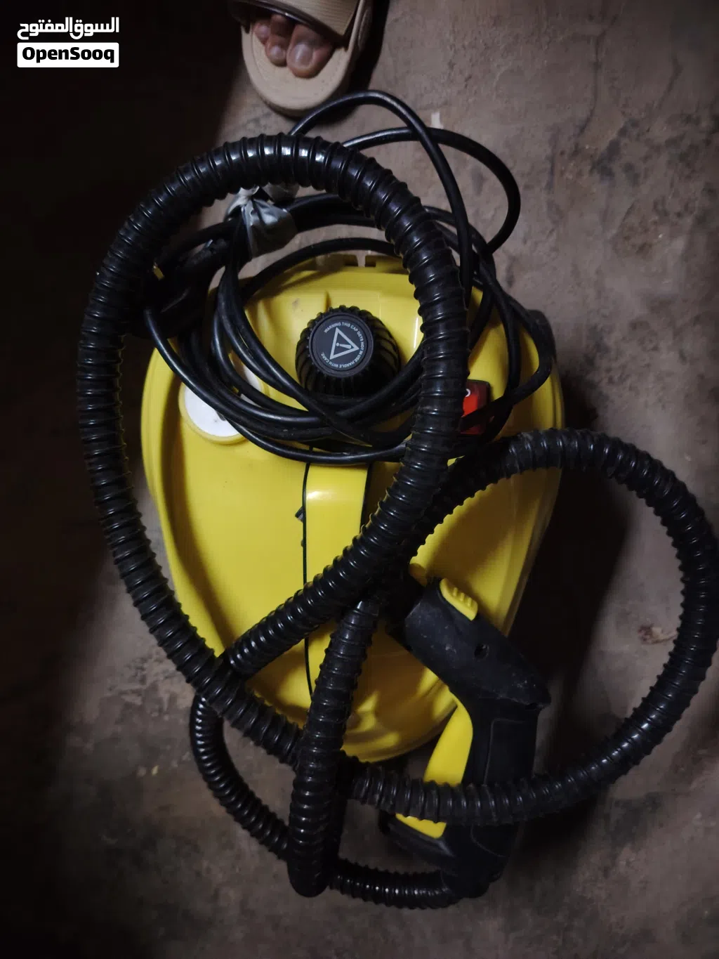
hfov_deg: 56.8
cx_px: 360
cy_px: 480
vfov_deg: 71.6
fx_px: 665
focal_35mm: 24
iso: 5528
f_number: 1.75
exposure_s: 1/50
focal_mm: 5.25
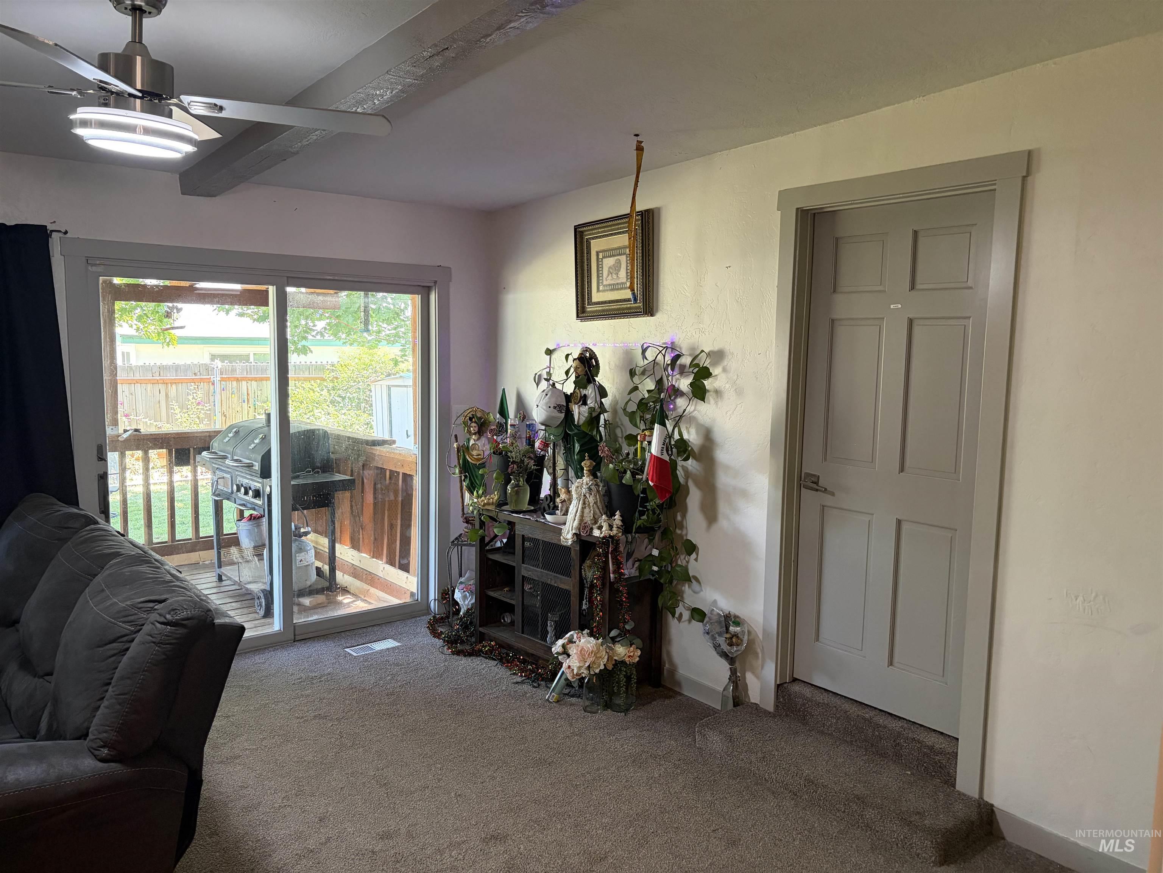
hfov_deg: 67.3
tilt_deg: -6.0
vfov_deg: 53.1
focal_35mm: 26
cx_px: 582
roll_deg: -1.2
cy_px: 436
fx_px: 874
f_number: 1.6
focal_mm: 5.96
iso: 250
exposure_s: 1/60
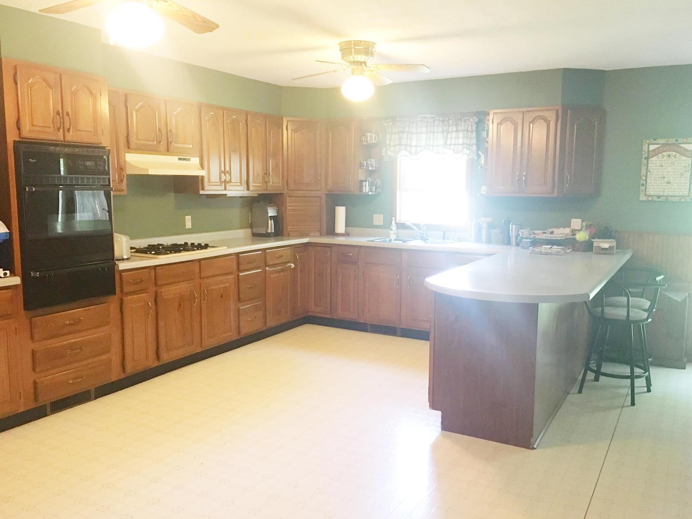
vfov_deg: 46.8
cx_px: 356
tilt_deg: -6.6
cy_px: 265
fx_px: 600
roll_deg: -0.2
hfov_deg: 60.0
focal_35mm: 30
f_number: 2.2
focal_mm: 4.15
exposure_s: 1/30
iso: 250
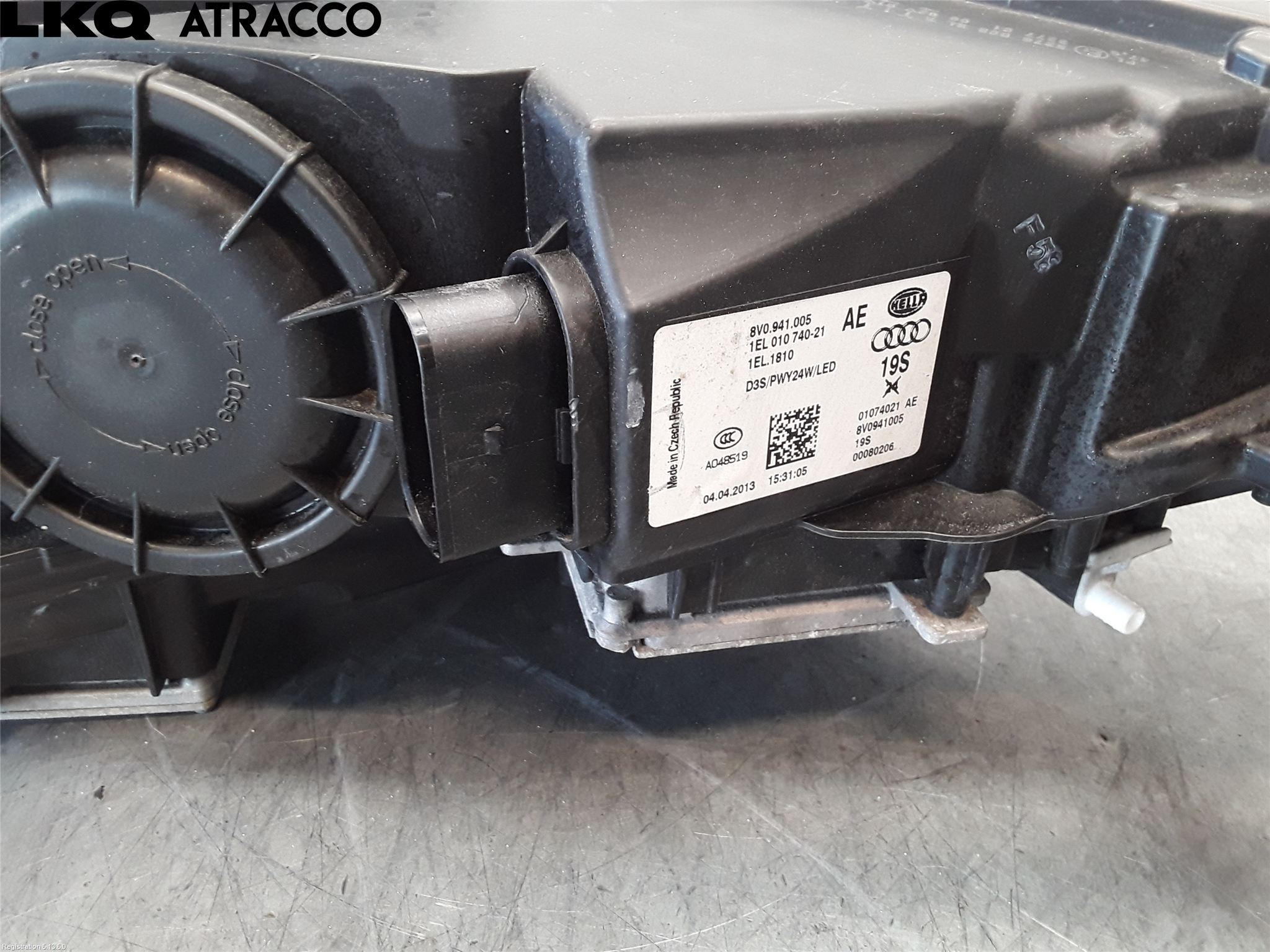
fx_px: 1027
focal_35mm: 28
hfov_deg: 63.4
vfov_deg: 49.7
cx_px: 635
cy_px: 476
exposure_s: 1/50
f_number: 1.9
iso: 100
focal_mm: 2.91
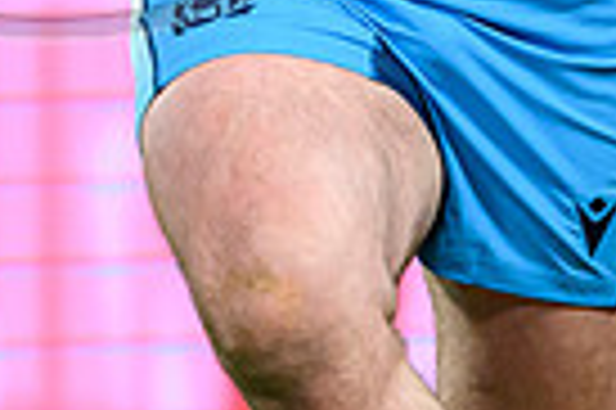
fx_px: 40300
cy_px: -130
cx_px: 108
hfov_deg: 0.9
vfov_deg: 0.6
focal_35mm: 2358
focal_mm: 400
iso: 3200
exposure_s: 1/2000
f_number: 2.8
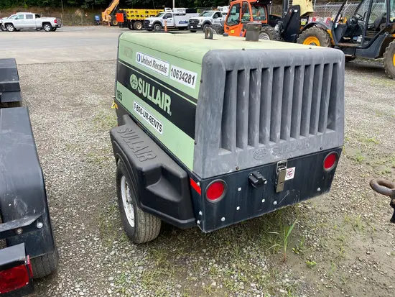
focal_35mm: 26
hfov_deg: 67.3
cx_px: 198
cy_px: 148
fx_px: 297
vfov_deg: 53.1
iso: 32
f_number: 1.8
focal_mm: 4.25
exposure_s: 1/176
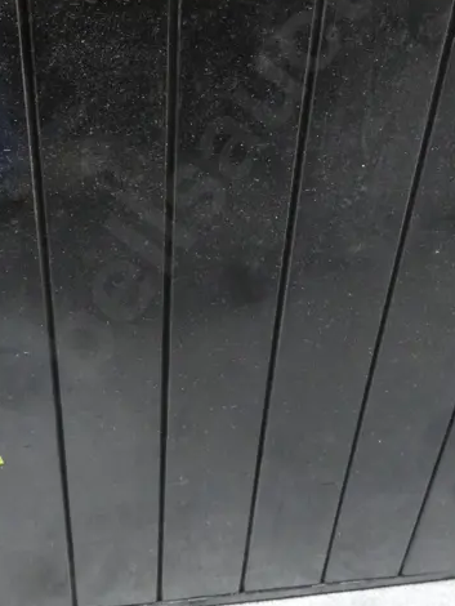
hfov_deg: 24.0
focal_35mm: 61
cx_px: 276
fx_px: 1068
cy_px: 84
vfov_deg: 30.5
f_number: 4.5
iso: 2500
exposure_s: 1/60
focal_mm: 14
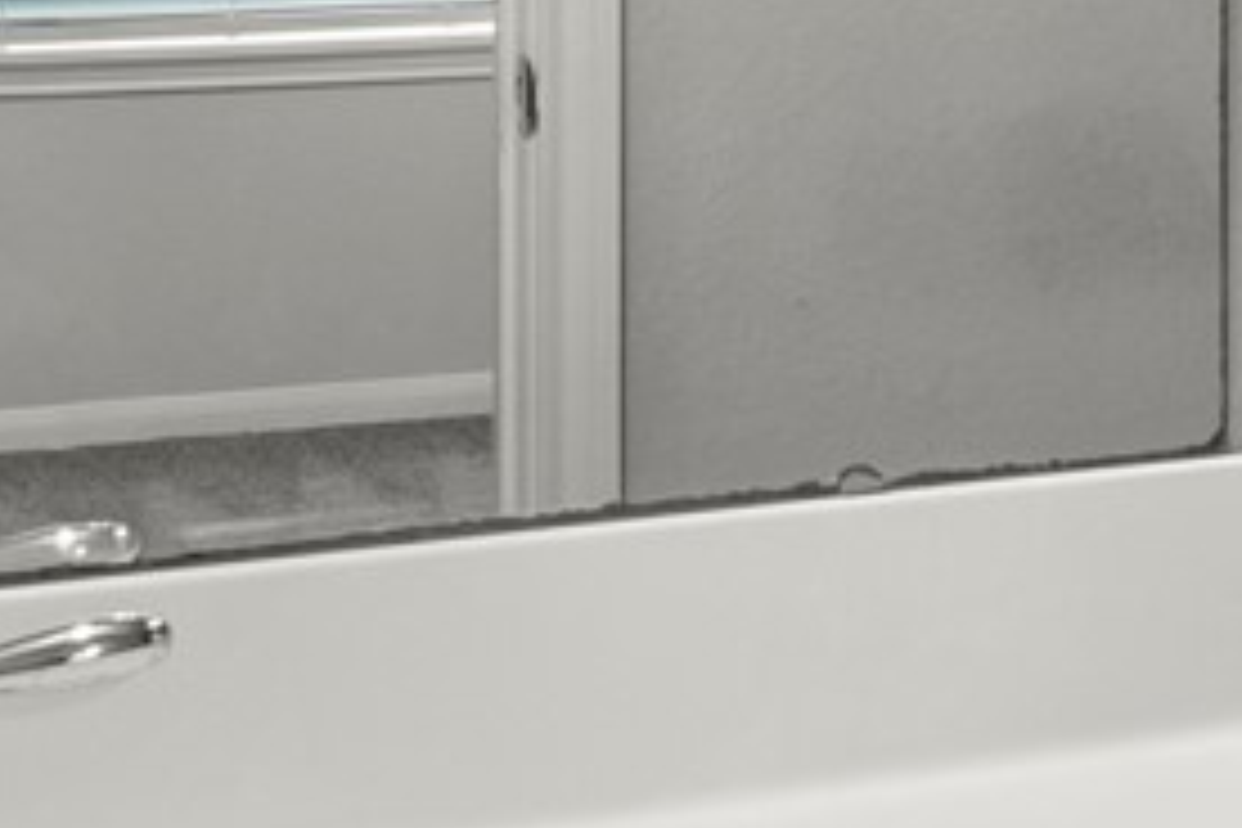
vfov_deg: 12.0
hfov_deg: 15.1
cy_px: -369
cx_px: 2491
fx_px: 3795
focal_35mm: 110
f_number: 9
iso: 250
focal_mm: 14
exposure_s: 1/3
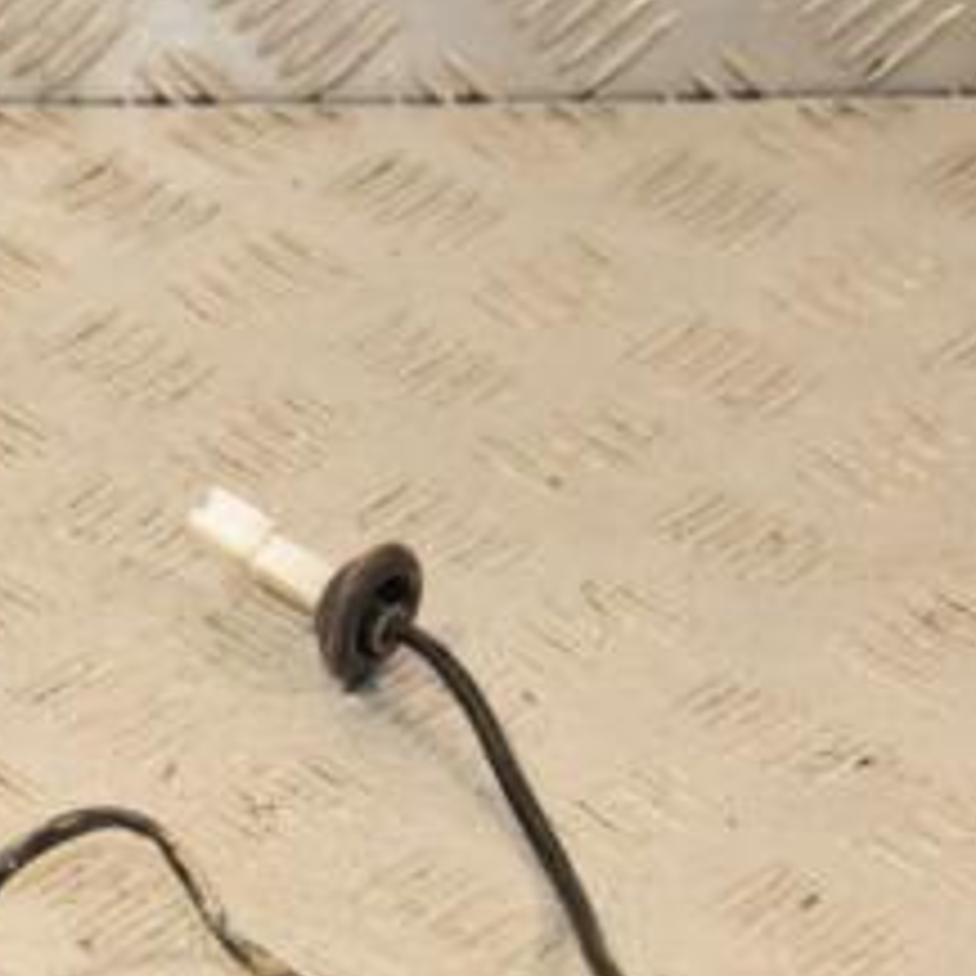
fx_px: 4721
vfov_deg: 11.7
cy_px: 868
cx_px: -229
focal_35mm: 148
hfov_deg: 11.5
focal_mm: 42
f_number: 8
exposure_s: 1/200
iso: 800
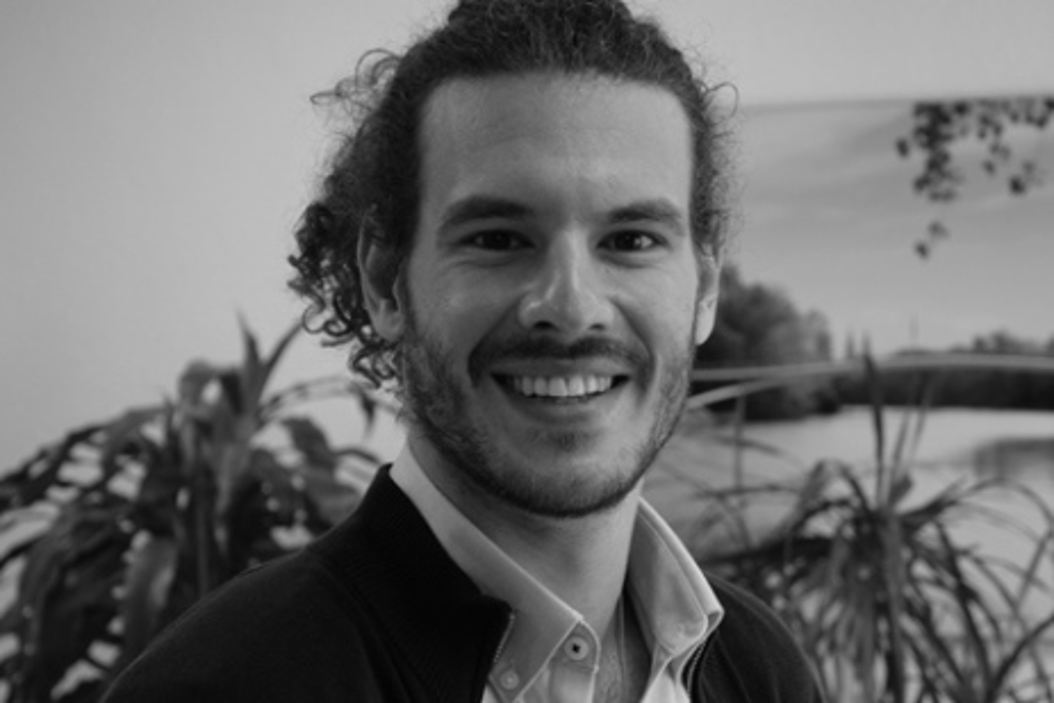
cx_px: 527
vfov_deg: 18.9
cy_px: 352
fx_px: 2109
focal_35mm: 72
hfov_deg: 28.1
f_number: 4.8
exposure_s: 1/100
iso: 500
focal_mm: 48
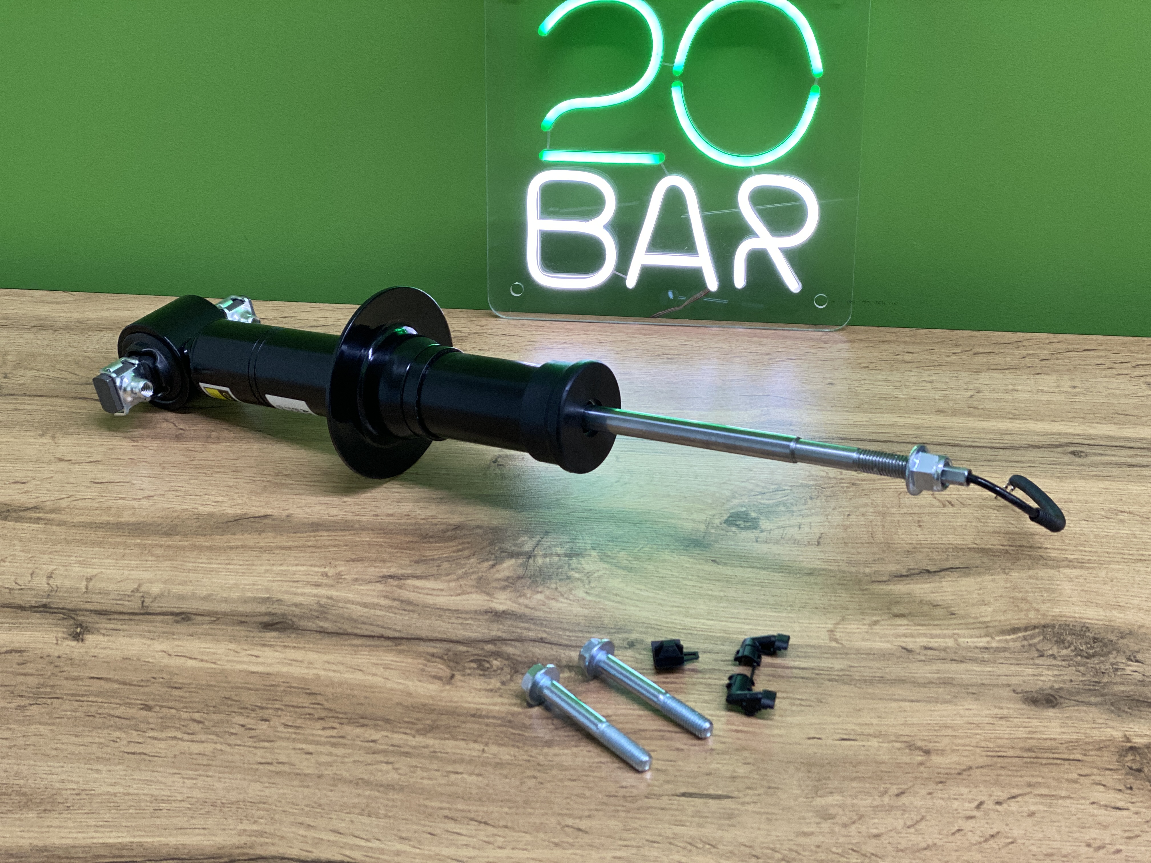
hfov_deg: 36.8
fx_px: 1729
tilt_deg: -31.6
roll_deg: +2.5
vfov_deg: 28.0
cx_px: 576
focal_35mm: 52
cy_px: 432
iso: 80
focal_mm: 6
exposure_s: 1/77
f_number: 2
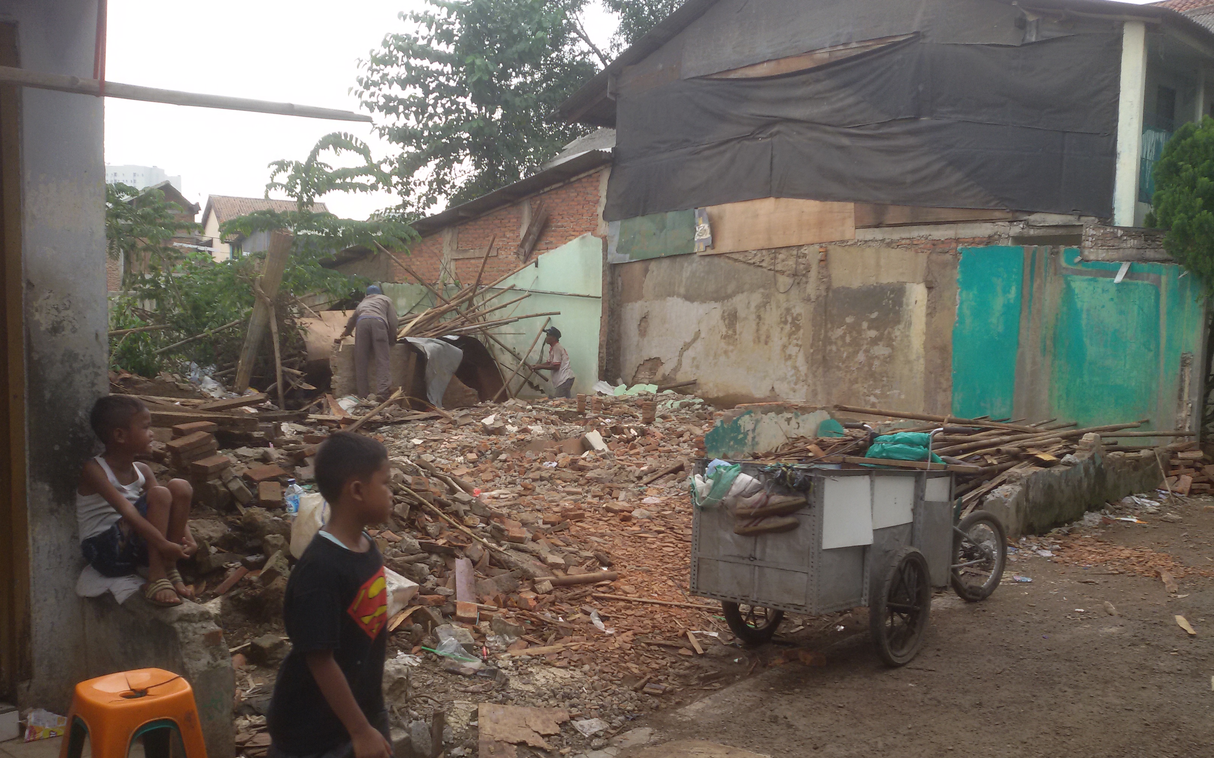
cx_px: 605
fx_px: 1092
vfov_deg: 38.3
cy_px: 415
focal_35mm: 33
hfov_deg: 58.1
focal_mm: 2.93
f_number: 2.4
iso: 40
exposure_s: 1/178
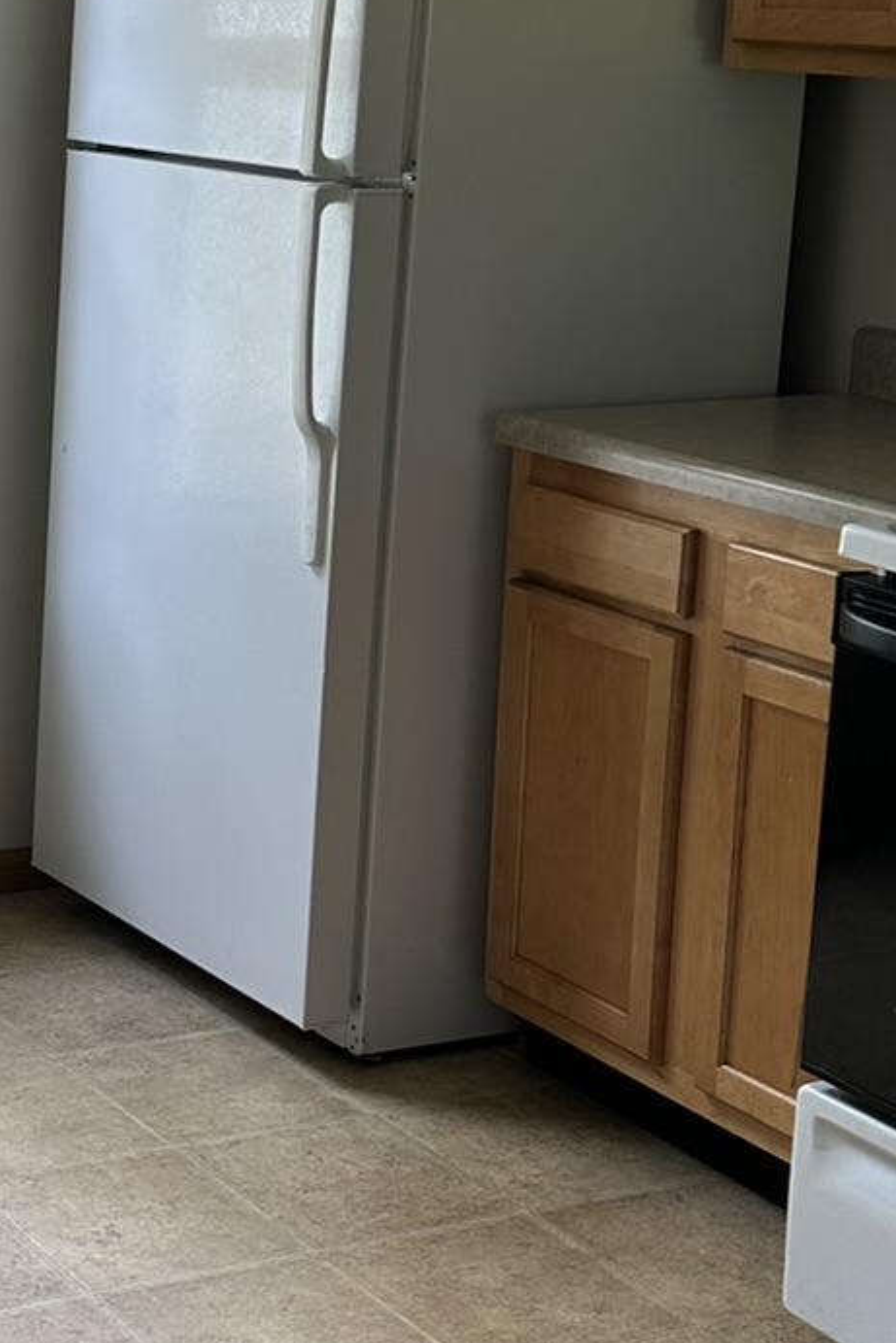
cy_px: 346
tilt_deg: -7.2
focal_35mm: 74
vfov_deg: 27.0
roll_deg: +0.1
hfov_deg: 17.3
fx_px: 2761
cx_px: -282
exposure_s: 1/121
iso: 64
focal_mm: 6.86
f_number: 1.78
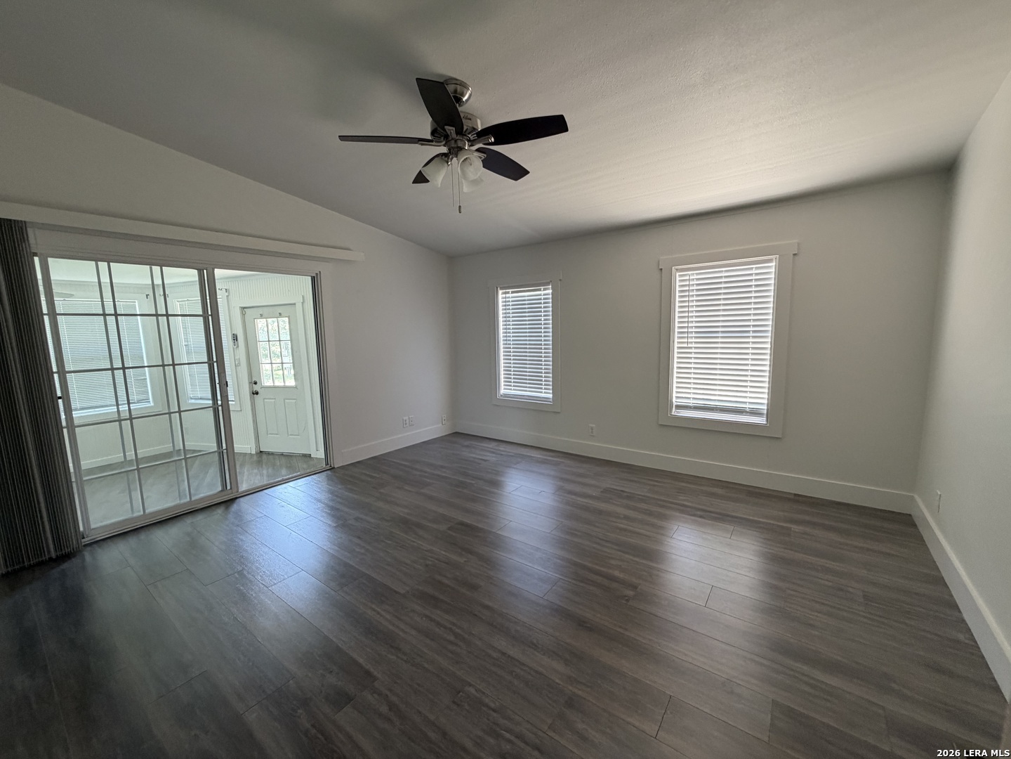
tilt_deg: -7.5
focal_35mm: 14
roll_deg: +2.1
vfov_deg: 85.7
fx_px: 409
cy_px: 380
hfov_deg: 102.1
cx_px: 506
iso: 250
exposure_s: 1/60
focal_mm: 2.22
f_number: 2.2
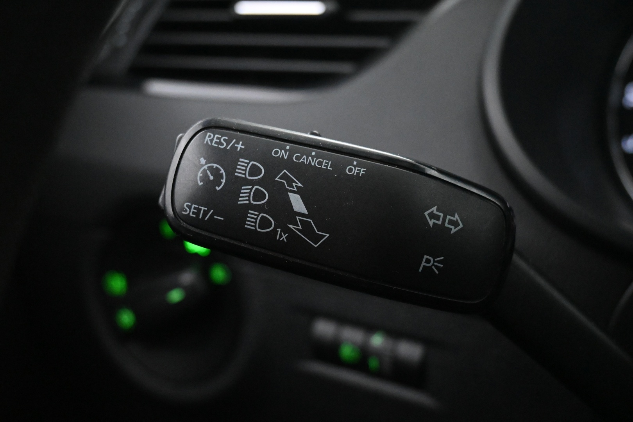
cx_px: 316
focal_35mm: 42
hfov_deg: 46.4
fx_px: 738
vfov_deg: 31.9
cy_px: 211
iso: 8000
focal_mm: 28
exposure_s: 1/50
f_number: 4.5
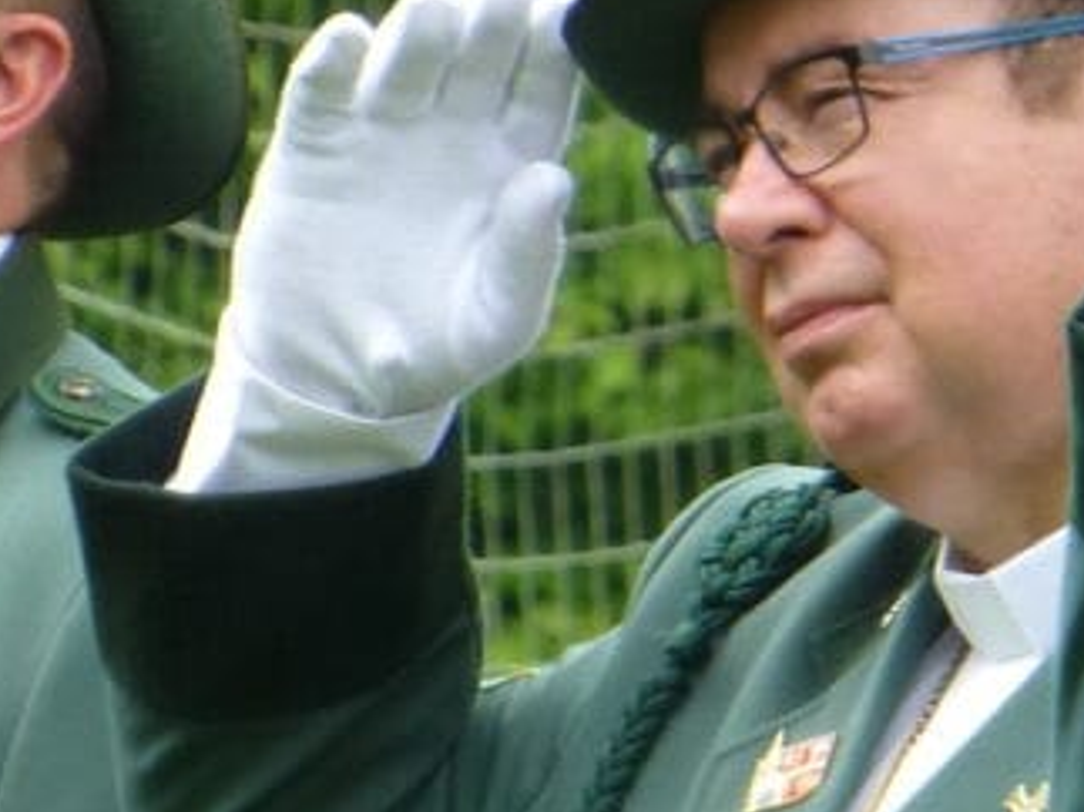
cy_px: 198
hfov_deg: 1.6
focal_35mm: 1225
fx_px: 38347
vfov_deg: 1.2
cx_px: 889
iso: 250
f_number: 5.9
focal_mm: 62.5
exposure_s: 1/200
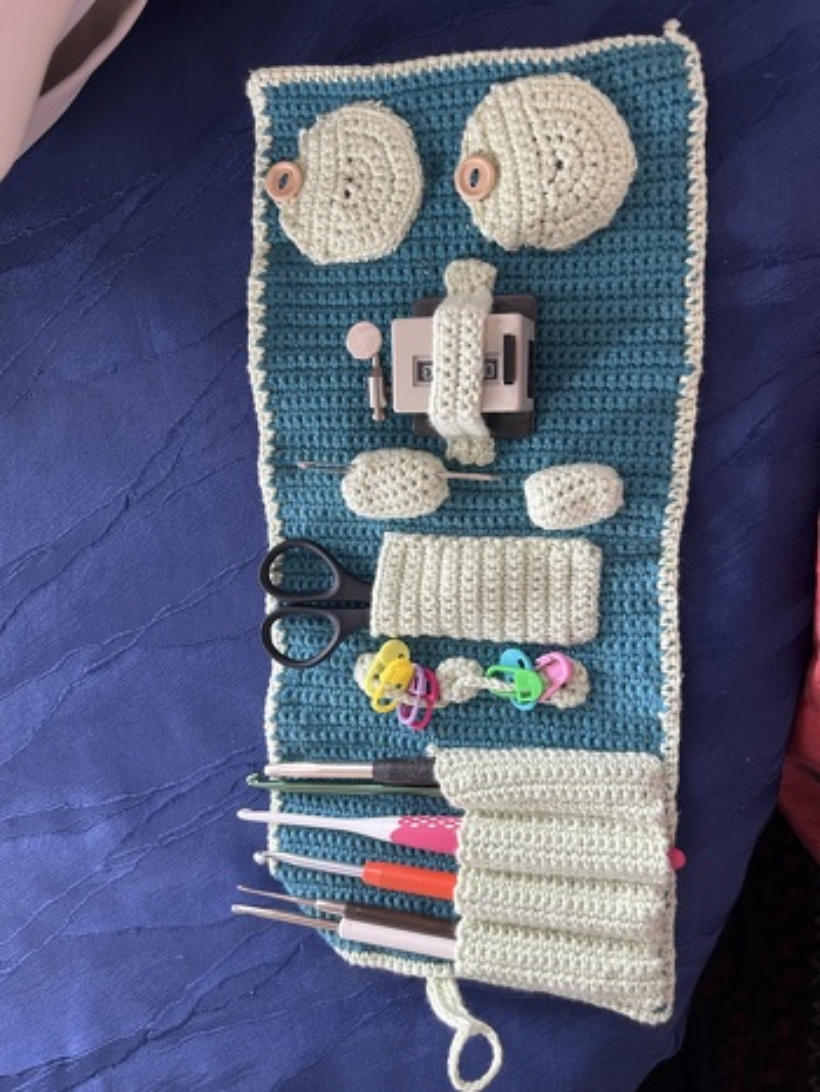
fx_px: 820
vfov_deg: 67.3
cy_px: 546
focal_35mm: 26
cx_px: 410
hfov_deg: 53.1
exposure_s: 1/68
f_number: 1.5
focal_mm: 5.7
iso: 125
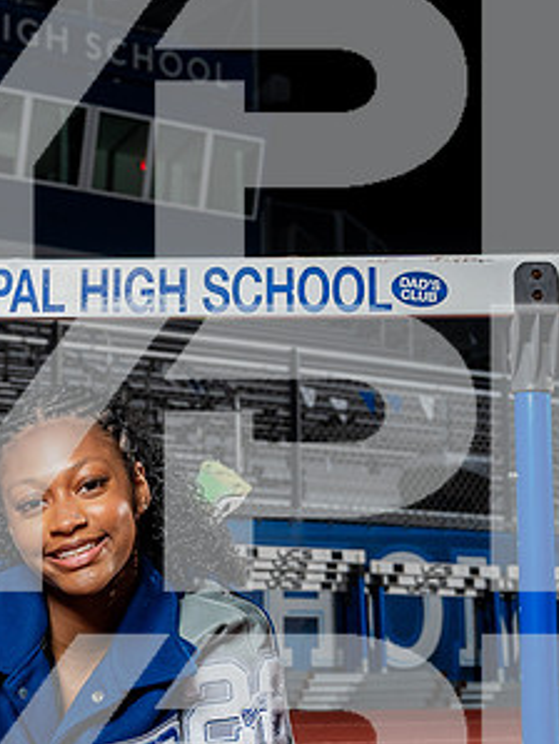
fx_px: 1677
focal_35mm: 78
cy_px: 410
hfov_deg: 18.7
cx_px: 98
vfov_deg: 25.0
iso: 1250
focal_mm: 31
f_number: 5.6
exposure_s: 1/250
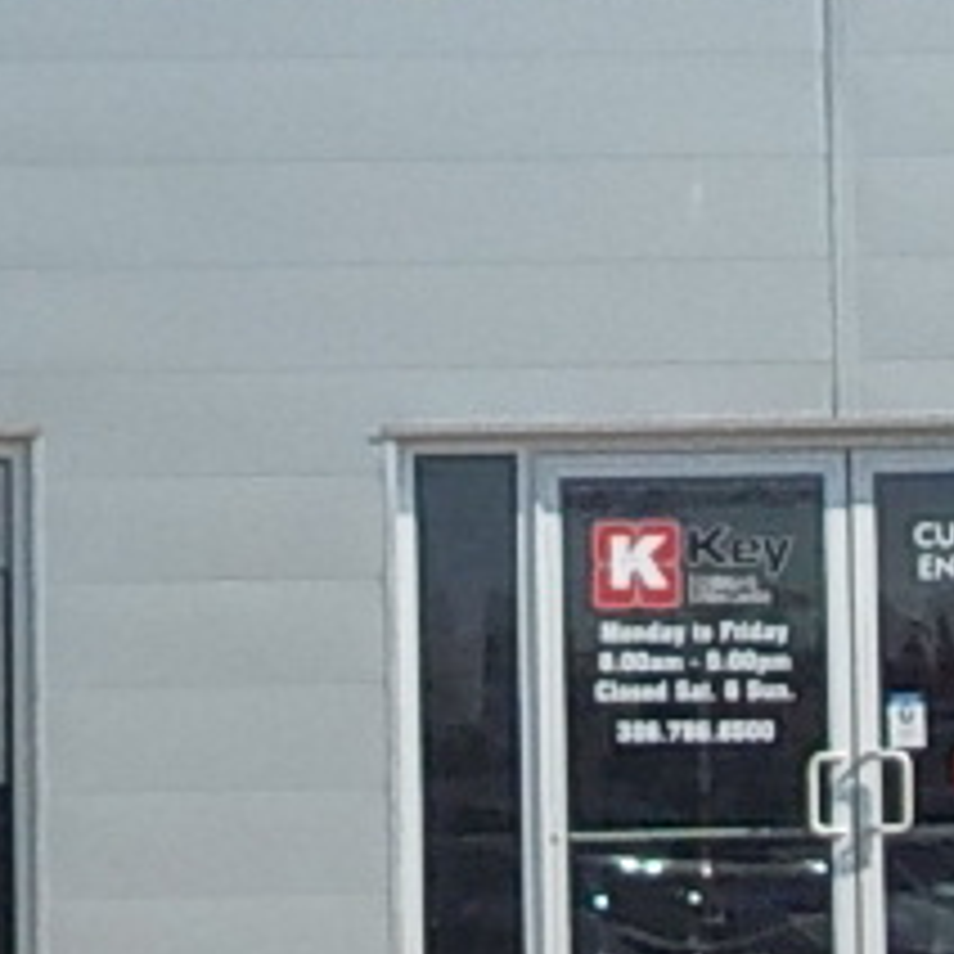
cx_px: 756
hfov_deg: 8.7
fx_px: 6236
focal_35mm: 200
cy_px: 328
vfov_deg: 8.7
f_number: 3.3
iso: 125
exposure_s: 1/2000
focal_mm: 4.1
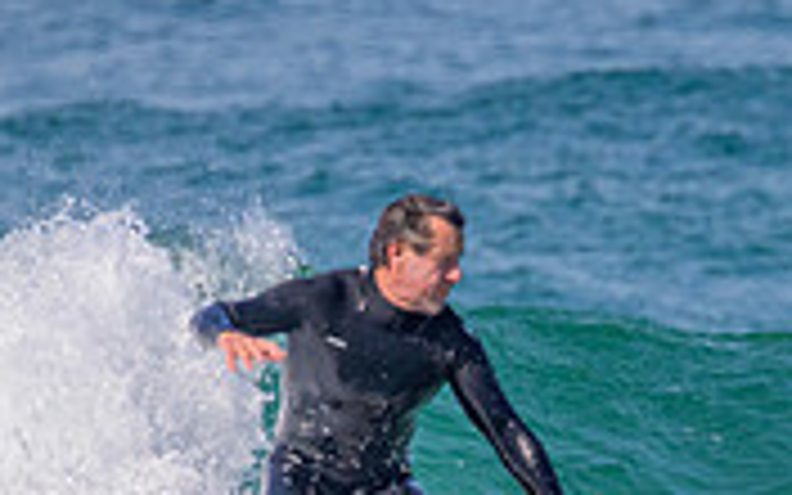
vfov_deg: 0.5
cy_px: 538
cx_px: 828
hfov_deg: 0.8
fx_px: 57955
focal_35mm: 2685
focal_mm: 800
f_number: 11
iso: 1250
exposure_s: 1/2000
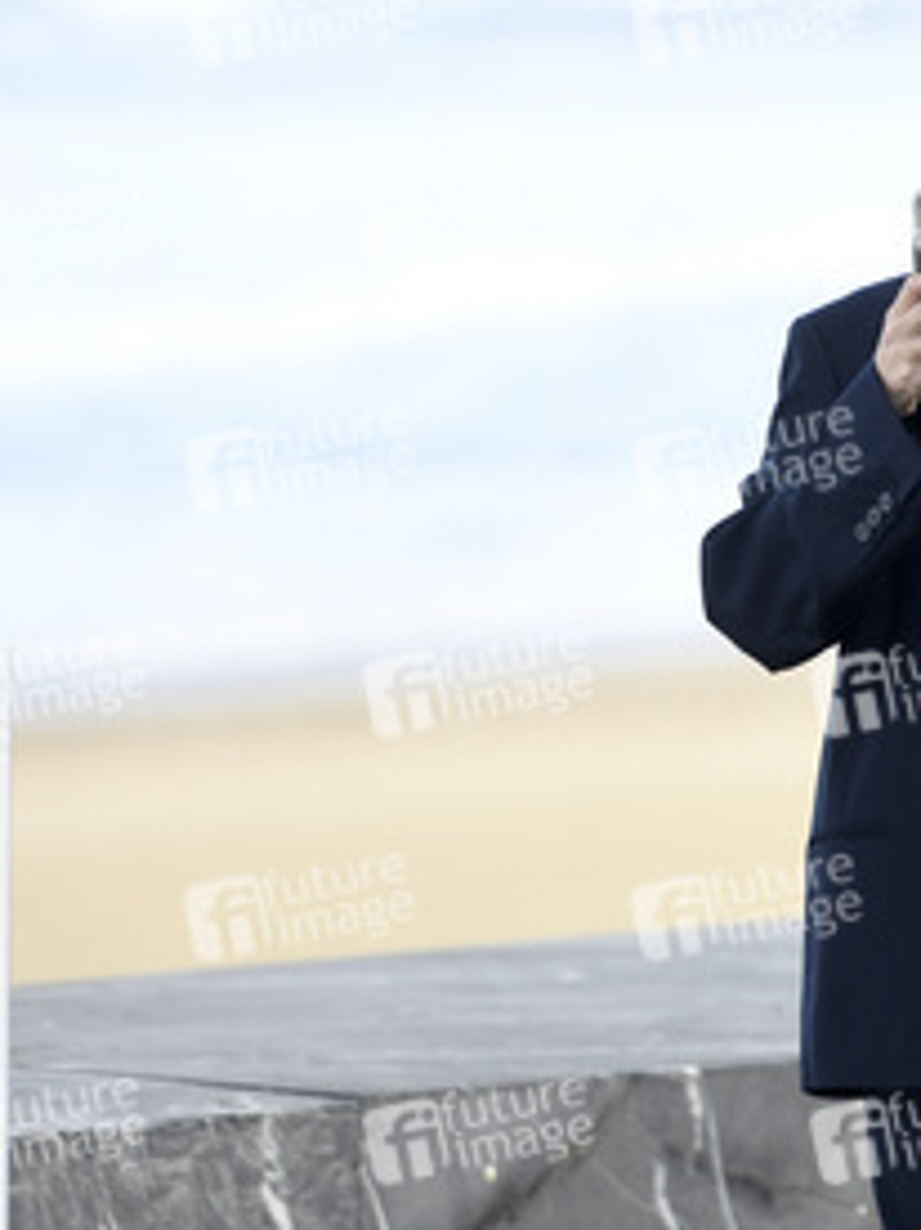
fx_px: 11183
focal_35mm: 315
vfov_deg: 6.3
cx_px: 360
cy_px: 573
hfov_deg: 4.7
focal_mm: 200
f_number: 4
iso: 320
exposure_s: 1/800
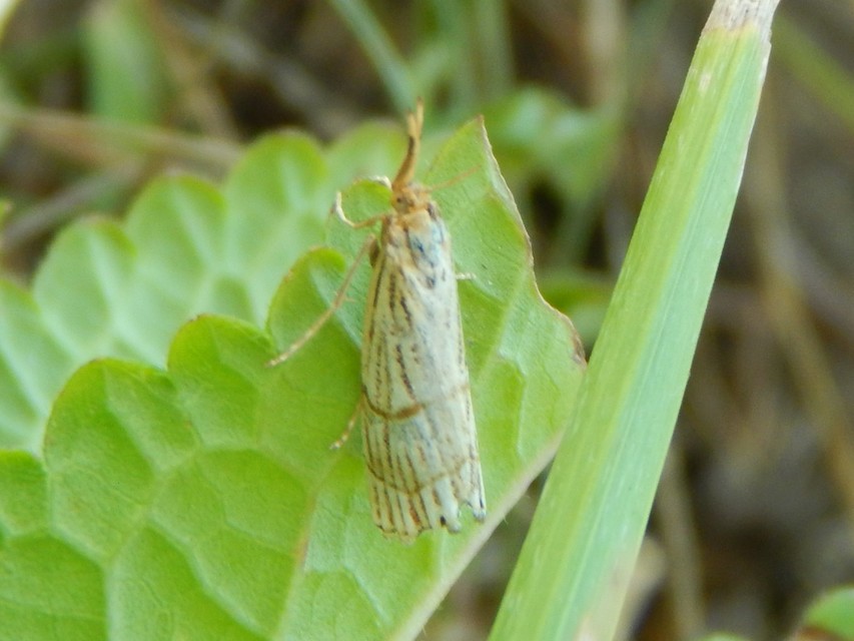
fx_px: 6169
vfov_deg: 5.9
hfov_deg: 7.9
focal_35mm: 250
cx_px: 427
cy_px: 320
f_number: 5.6
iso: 180
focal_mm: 44.9
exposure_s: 1/30
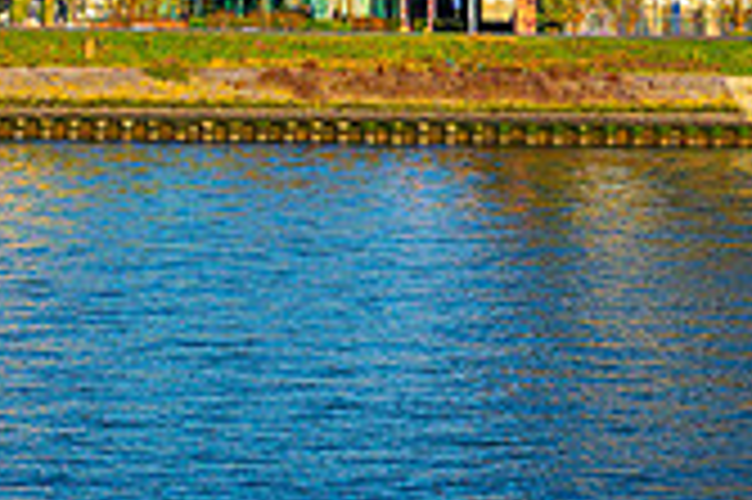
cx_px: 9
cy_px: -241
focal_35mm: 181
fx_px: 3777
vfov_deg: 7.4
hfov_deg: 11.3
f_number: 4.5
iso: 125
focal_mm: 35
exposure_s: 1/1000
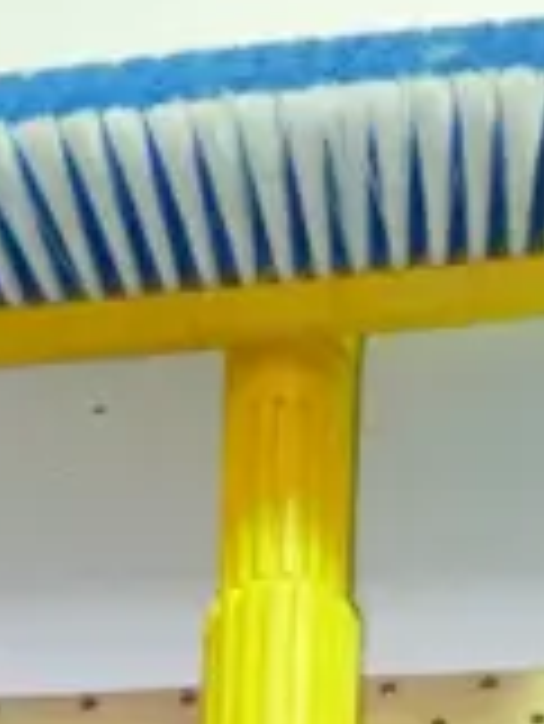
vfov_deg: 5.1
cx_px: 1009
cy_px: 1417
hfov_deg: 3.9
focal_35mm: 381
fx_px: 7973
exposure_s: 1/160
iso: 3200
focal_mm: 30
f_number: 5.6
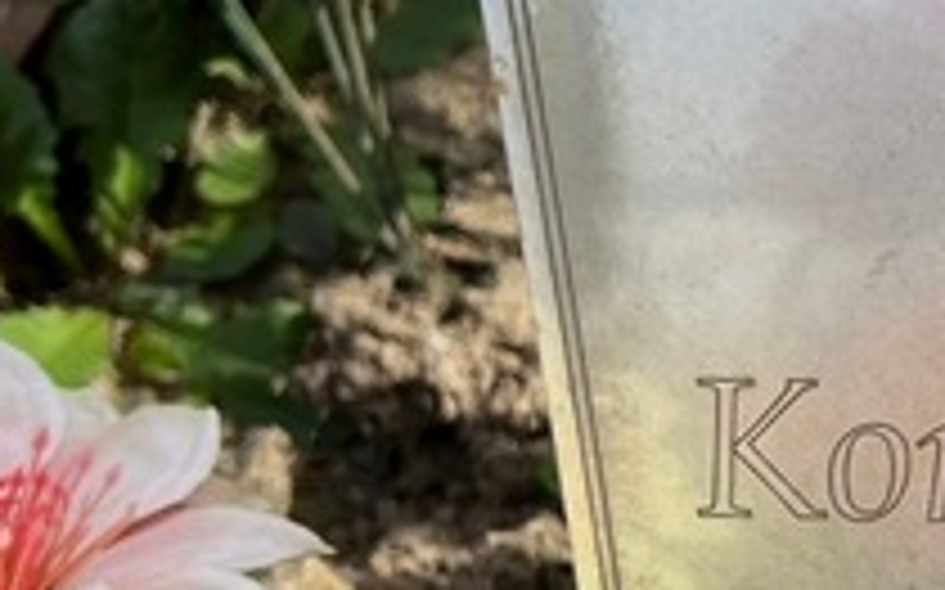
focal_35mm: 105
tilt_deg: -46.9
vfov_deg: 12.4
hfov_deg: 18.2
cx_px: 1305
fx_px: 2703
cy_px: 338
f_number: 1.5
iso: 50
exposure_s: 1/1575
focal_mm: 5.7
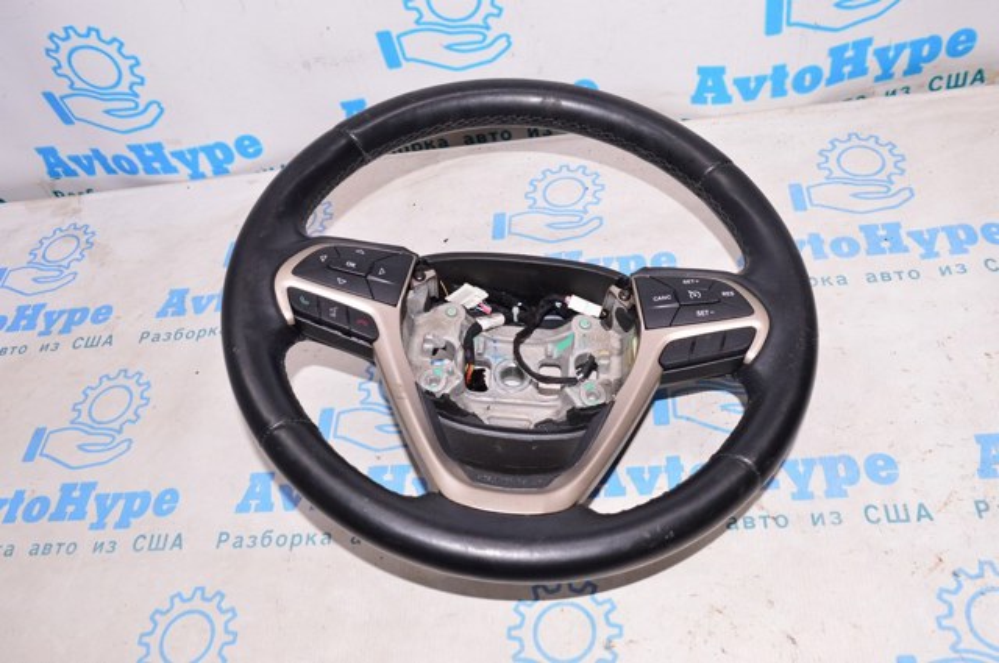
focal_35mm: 32
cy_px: 332
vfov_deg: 41.6
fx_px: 873
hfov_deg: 59.6
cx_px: 500
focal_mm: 21
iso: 1600
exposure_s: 1/160
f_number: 8
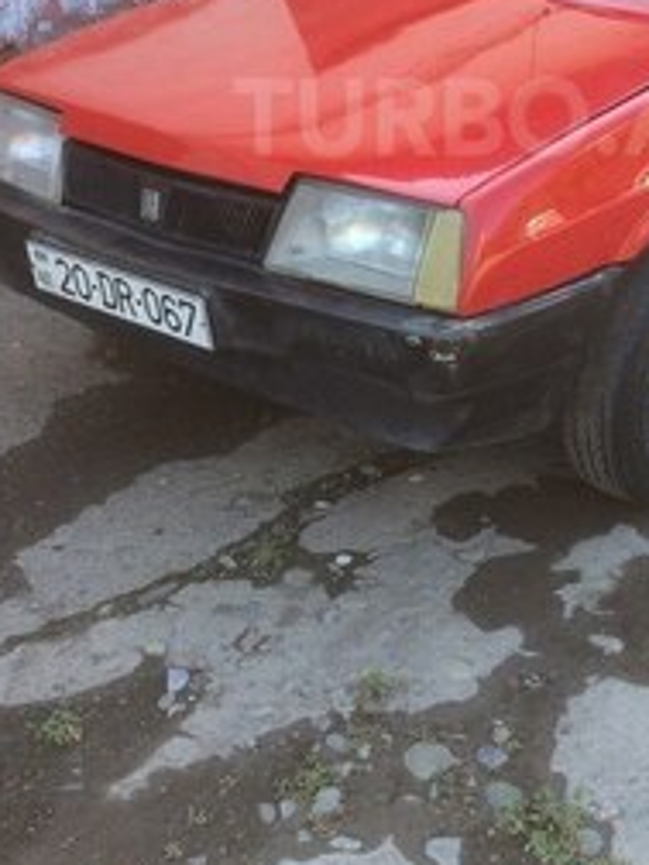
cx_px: 498
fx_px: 1425
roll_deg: +1.0
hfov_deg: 25.3
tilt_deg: -12.6
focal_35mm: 57
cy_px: 117
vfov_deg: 32.4
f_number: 2.2
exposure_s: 1/169
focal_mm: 4.15
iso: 32
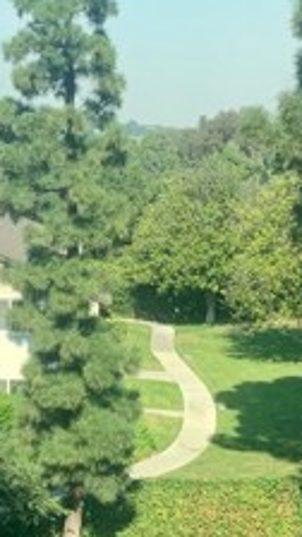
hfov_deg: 14.8
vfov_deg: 26.2
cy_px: 249
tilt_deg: -4.8
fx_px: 1153
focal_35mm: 81
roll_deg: -0.8
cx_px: 31
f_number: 1.8
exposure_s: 1/879
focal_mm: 4.25
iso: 25
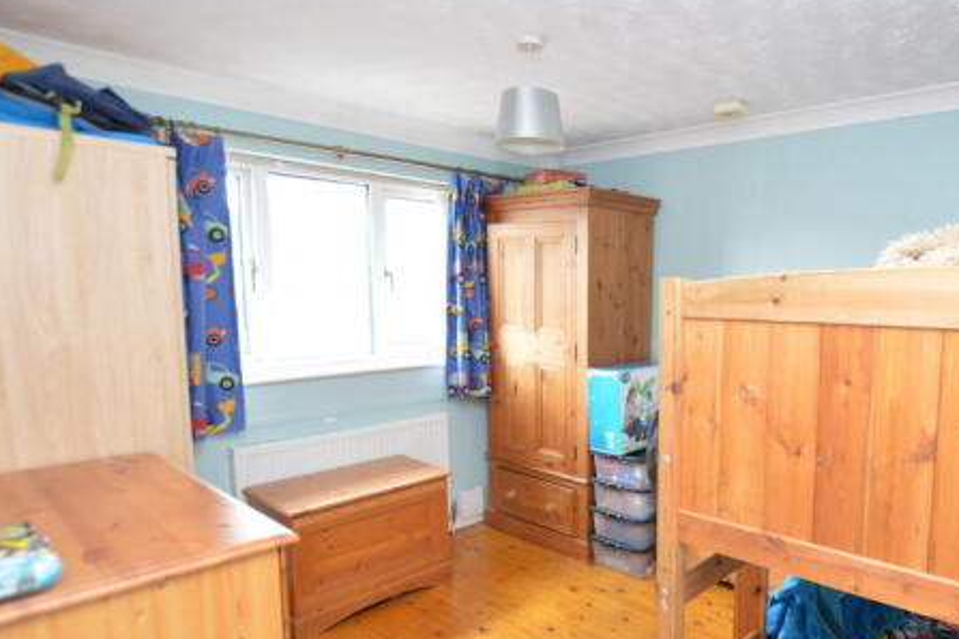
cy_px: 373
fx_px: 586
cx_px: 629
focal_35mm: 22
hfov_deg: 76.4
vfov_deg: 56.9
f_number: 3.5
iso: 450
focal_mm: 10
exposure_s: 1/60
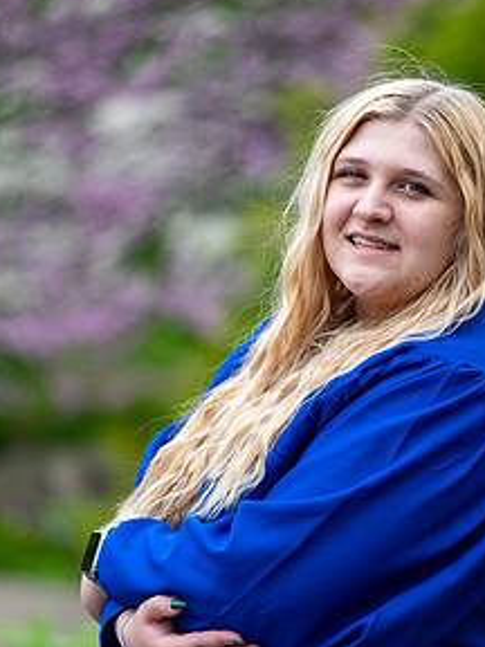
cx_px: 328
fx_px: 5885
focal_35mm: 315
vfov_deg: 6.3
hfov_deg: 4.7
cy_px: 382
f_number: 2.8
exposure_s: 1/250
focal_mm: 140
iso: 250
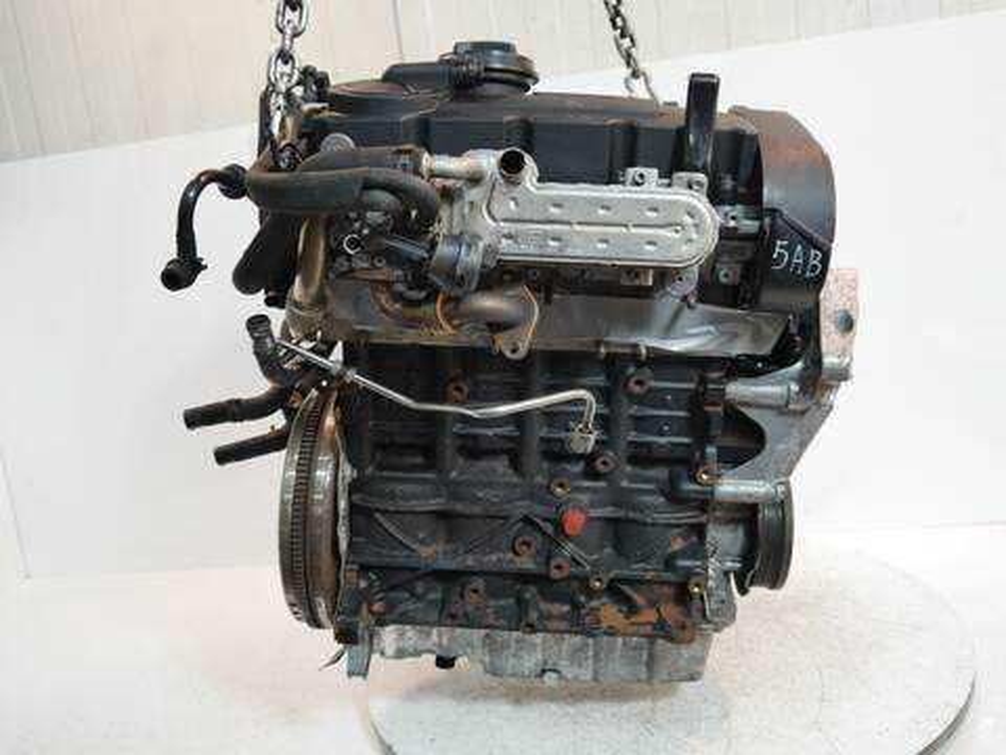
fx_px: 930
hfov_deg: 56.8
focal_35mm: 32
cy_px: 378
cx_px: 503
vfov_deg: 44.2
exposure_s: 1/60
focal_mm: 16
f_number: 3.8
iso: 500
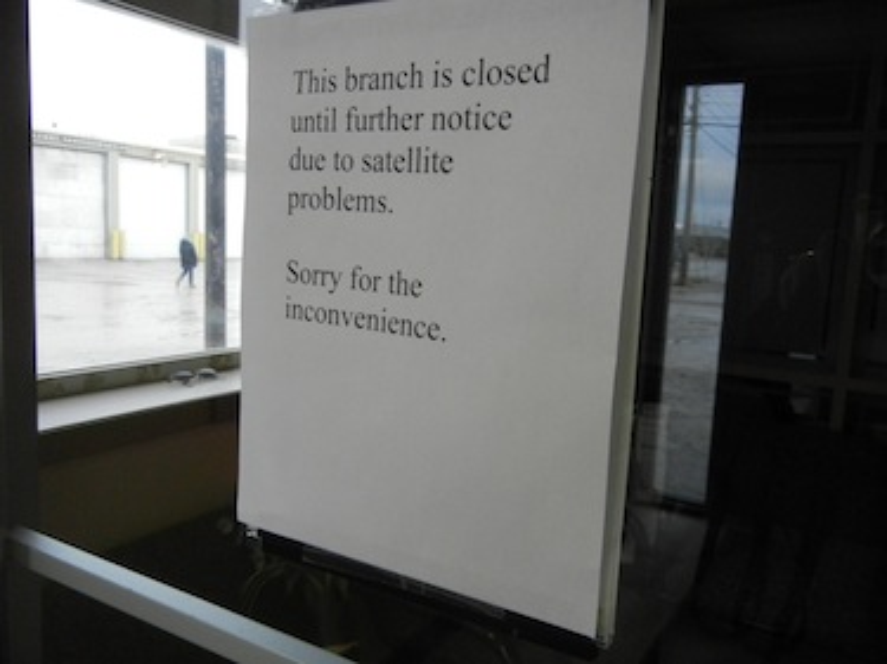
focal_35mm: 30
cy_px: 332
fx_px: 768
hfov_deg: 60.0
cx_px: 444
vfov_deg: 46.8
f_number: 3.5
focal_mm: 5.4
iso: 800
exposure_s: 1/150
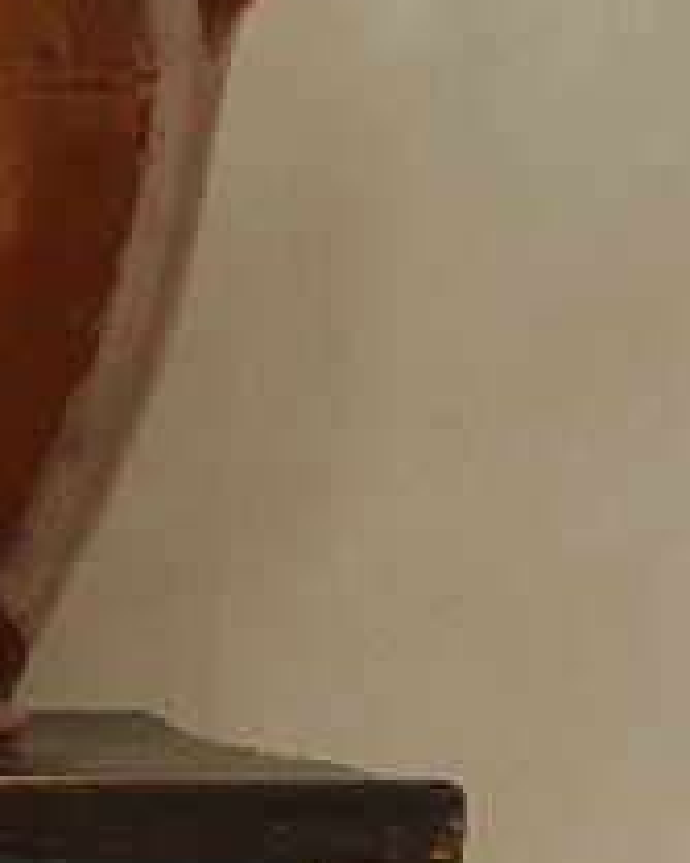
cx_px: -1554
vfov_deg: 5.0
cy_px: 1850
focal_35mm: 381
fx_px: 9733
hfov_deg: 3.9
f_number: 5.6
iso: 400
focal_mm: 32
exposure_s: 1/30
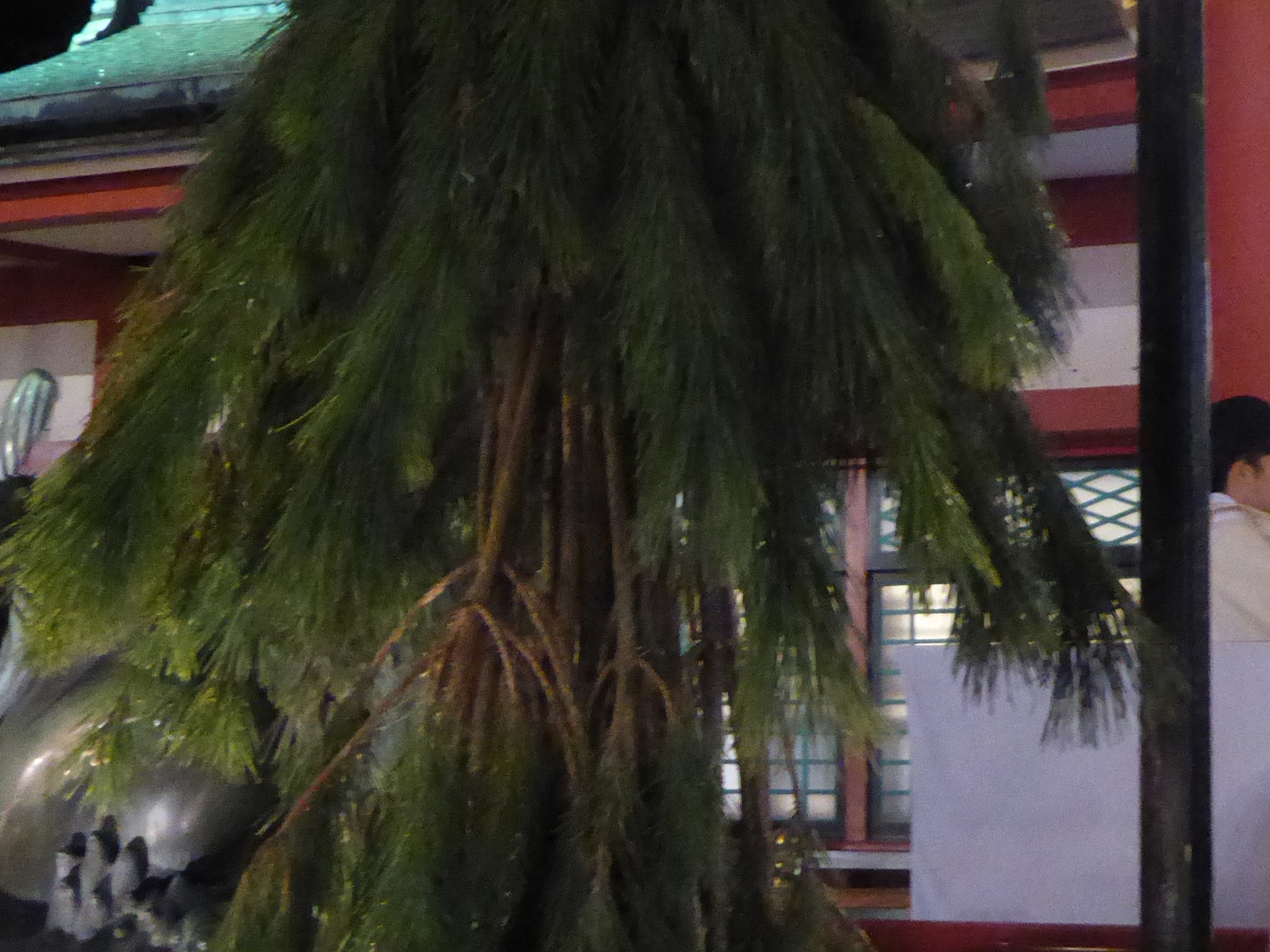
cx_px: 661
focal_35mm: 56
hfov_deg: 34.3
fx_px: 2054
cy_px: 553
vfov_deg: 26.1
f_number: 3.3
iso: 1600
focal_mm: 4.3
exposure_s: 1/25
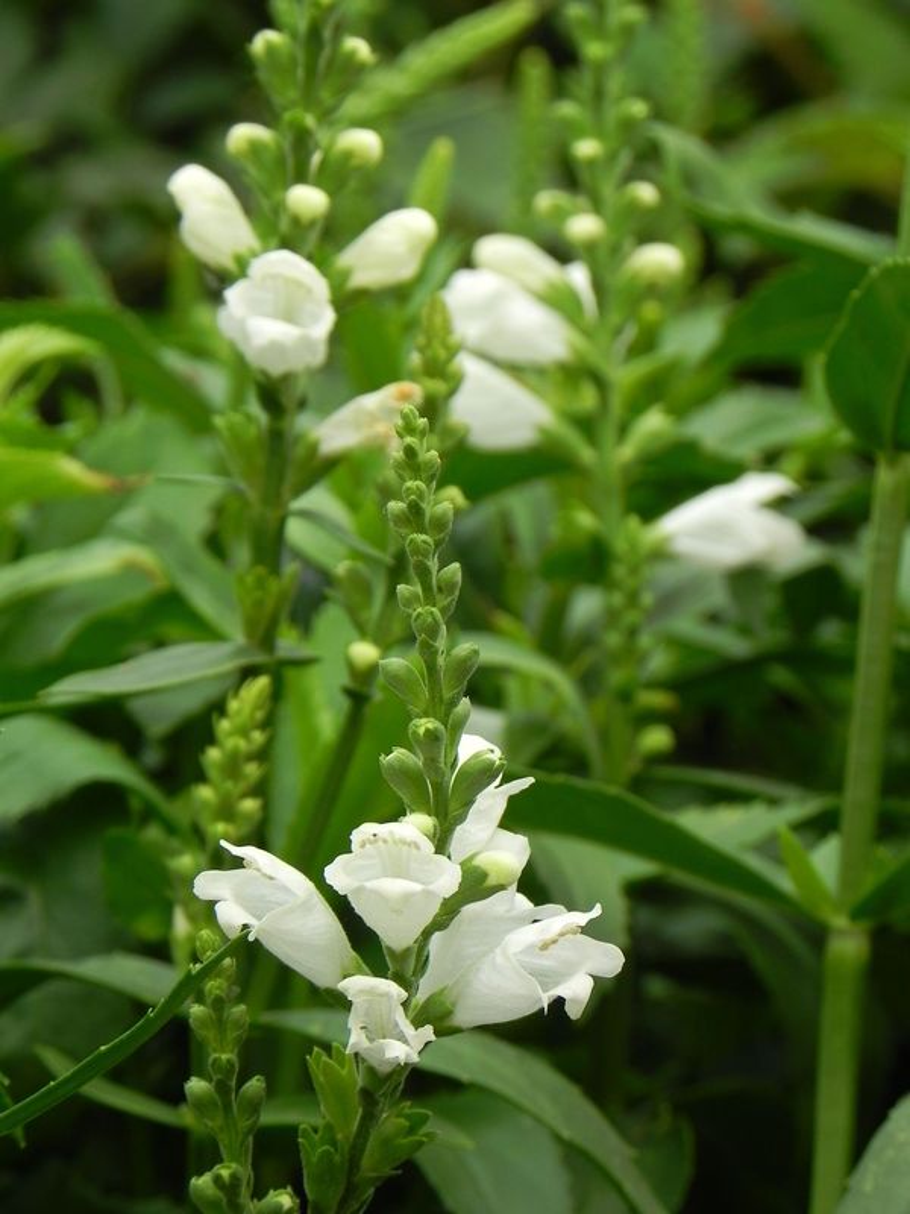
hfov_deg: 7.0
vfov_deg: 9.3
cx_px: 455
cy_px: 607
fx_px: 7431
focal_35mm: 212
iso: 160
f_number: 5.6
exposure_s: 1/250
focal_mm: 37.7
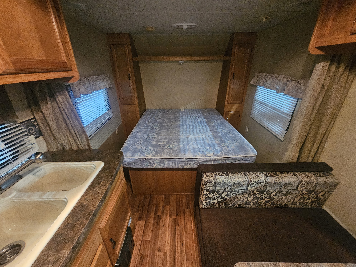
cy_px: 134
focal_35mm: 13
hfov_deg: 106.2
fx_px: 134
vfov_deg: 89.9
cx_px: 178
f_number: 2.2
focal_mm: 2.2
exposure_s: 1/24
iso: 1000
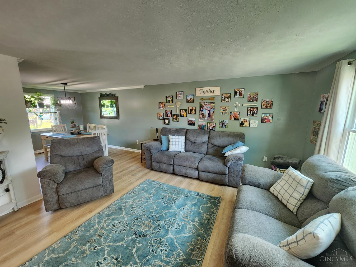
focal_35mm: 13
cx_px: 178
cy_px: 134
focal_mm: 2.2
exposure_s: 1/30
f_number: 2.2
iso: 320
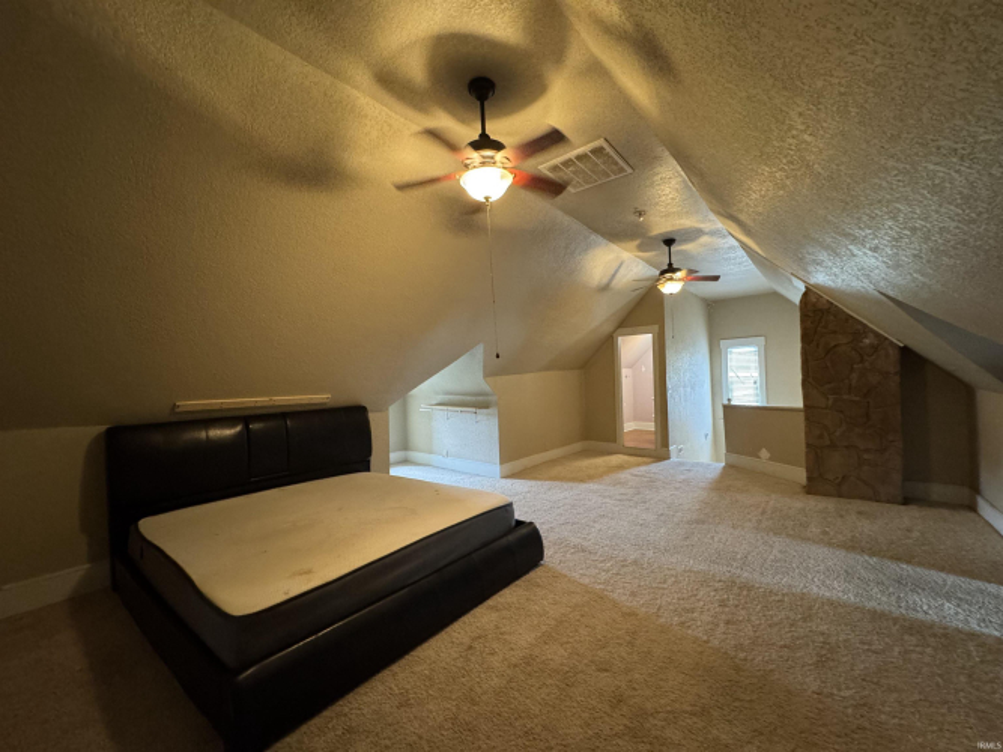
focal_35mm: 14
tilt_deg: +1.1
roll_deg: +0.5
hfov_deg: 102.1
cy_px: 376
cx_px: 502
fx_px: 406
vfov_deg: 85.7
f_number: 2.2
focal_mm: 2.22
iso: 640
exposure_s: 1/60
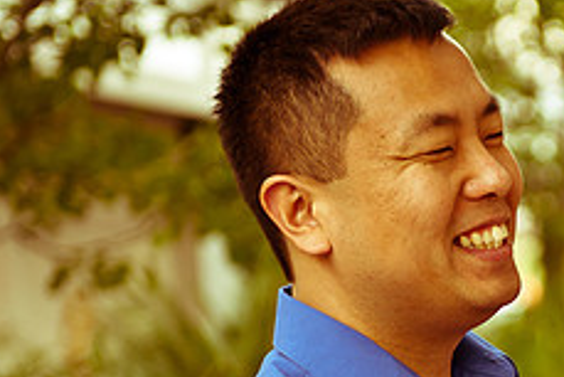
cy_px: 323
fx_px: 2775
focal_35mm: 177
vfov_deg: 7.8
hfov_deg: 11.5
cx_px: 576
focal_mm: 70
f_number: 2.8
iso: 1000
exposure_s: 1/125
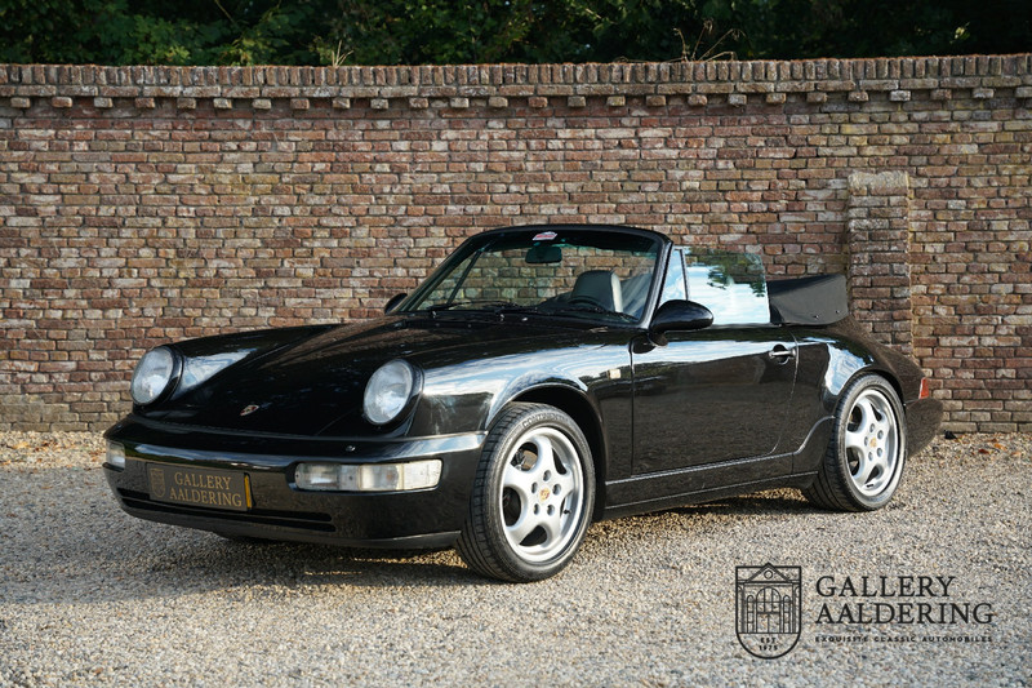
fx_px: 1791
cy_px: 344
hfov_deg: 32.1
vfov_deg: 21.7
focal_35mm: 62
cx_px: 516
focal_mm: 62.5
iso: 200
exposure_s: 1/160
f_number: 4
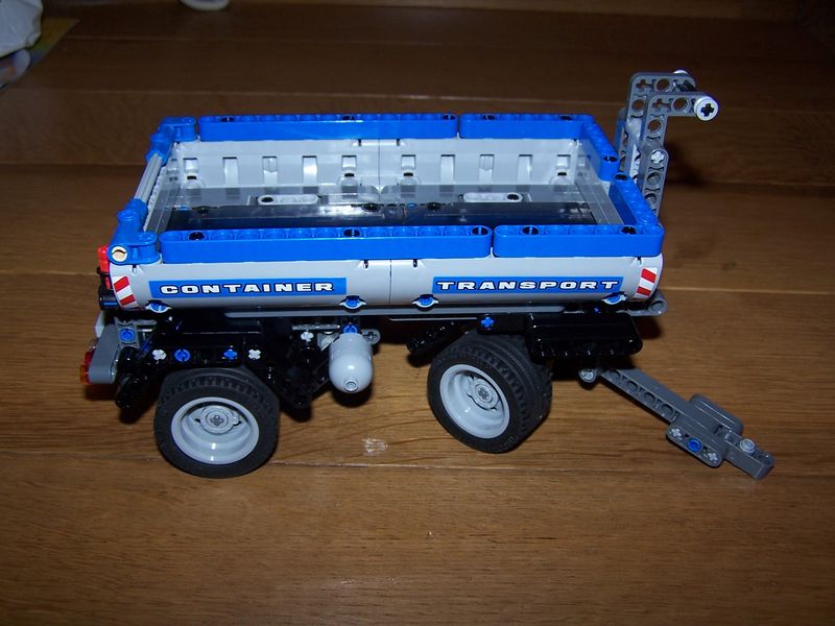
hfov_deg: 49.0
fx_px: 917
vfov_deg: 37.7
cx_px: 418
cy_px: 313
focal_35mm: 38
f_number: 2.8
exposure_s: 1/60
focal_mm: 6.3
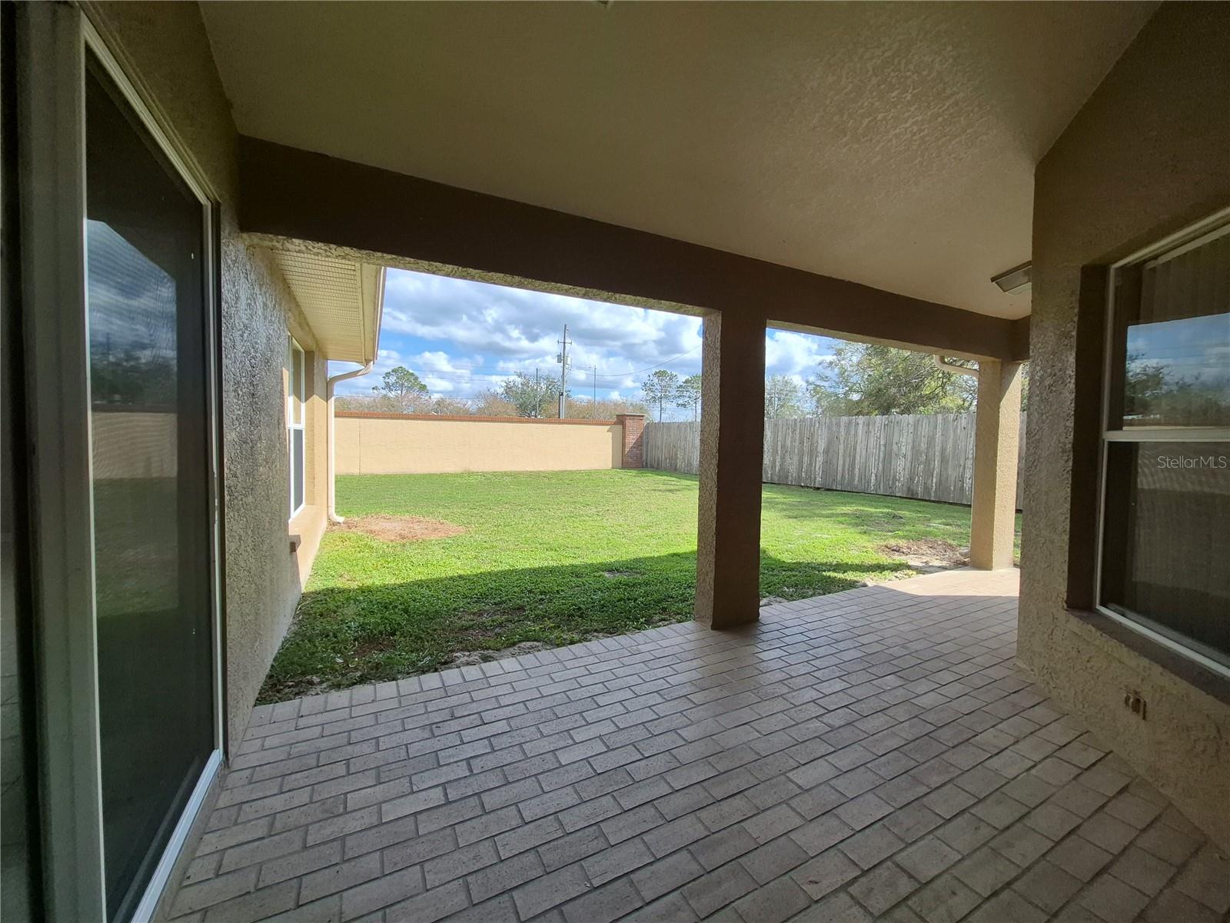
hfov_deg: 106.2
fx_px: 462
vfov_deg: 89.9
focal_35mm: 13
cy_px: 462
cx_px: 615
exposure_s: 1/856
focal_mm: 1.74
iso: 100
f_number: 2.2
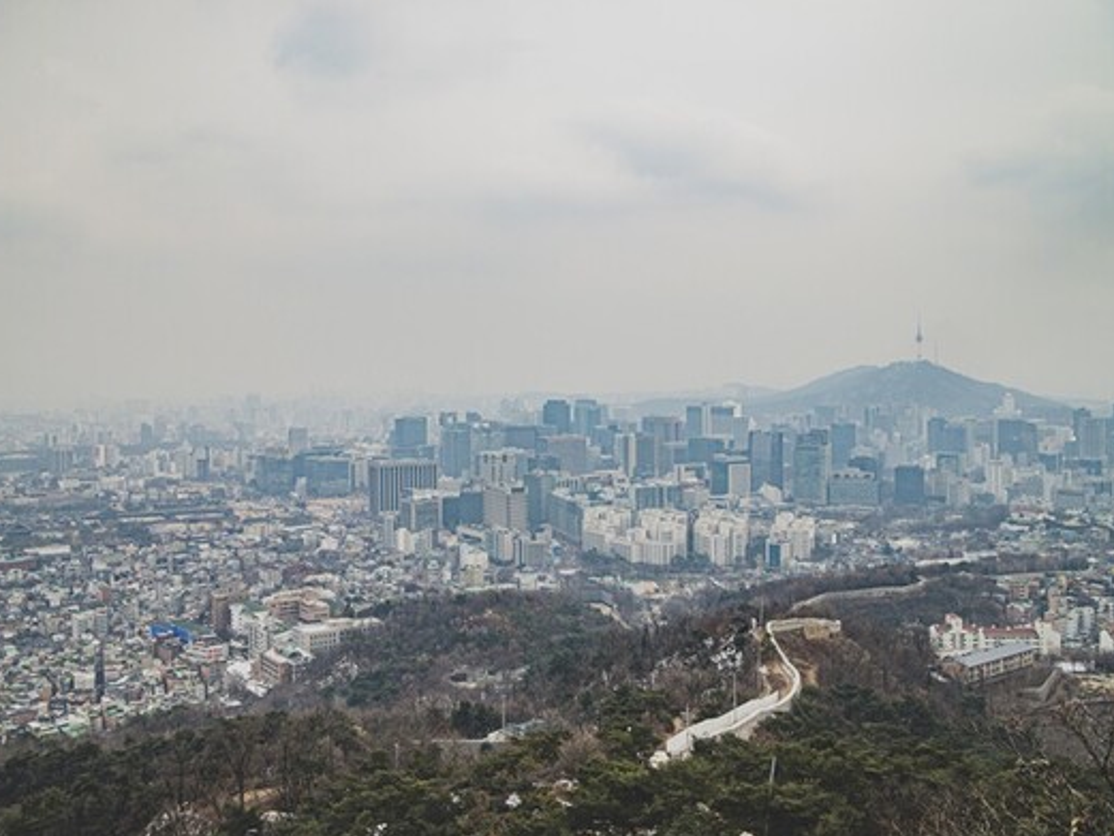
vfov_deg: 45.5
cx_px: 509
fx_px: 998
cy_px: 425
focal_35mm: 31
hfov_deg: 58.3
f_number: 6.3
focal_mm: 28
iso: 400
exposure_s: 1/1600
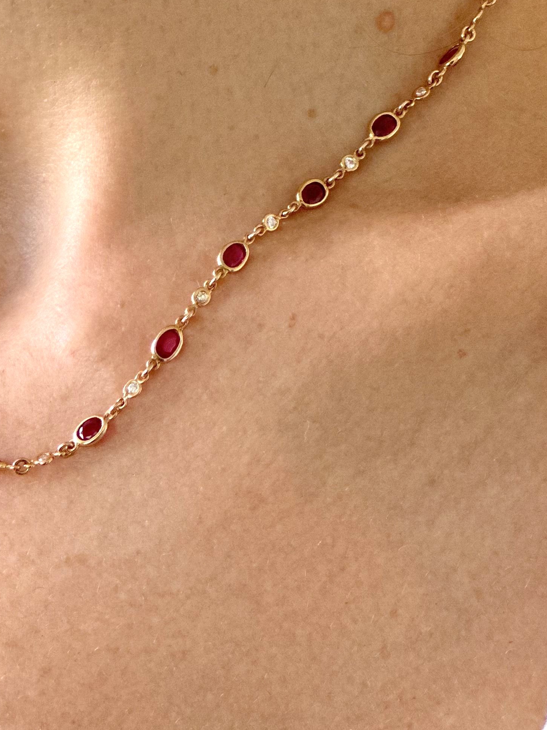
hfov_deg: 9.2
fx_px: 3371
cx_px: 40
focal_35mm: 160
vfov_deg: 12.3
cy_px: 328
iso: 200
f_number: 2.8
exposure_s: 1/121
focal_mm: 9
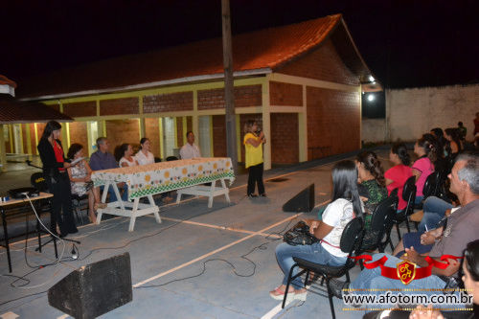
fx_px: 399
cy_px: 160
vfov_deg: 43.6
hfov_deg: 61.9
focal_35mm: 30
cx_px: 240
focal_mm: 20
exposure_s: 1/60
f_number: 3.5
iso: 3200
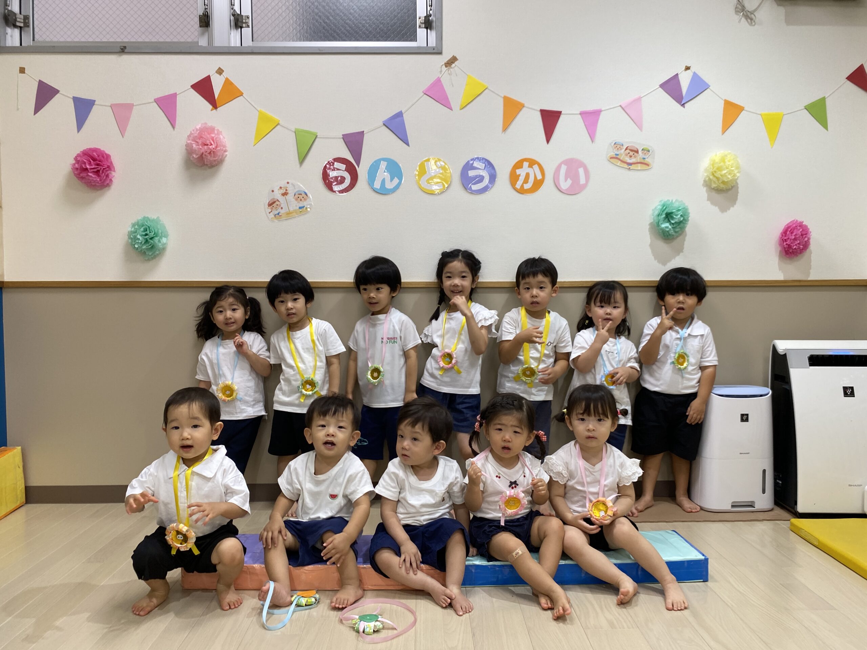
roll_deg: +0.4
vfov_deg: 53.1
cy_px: 325
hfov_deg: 67.3
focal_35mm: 26
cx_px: 434
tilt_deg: -1.4
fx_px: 651
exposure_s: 1/60
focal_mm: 4.25
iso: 64
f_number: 1.8
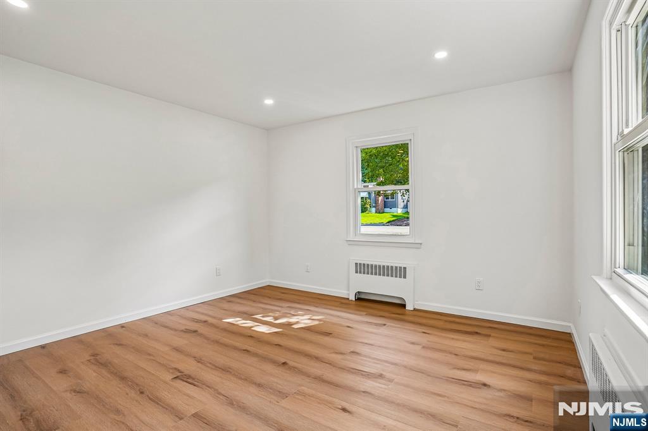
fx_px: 288
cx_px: 324
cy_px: 216
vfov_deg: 73.7
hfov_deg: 96.8
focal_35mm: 16
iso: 400
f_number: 8
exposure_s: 1/40
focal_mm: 16
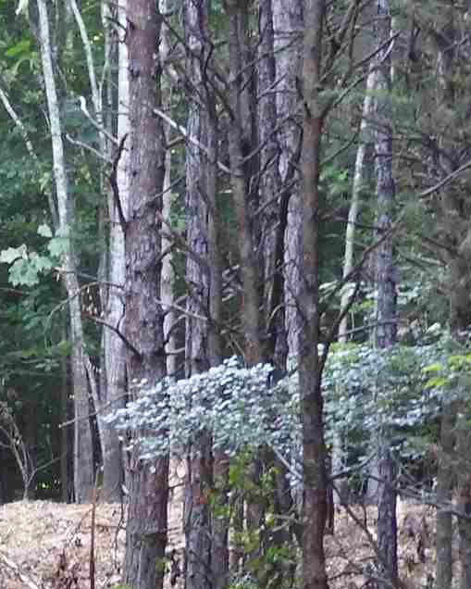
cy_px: 430
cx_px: -555
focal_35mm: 330
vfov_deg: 5.9
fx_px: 5749
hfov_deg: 4.6
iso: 280
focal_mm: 12.5
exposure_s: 1/30
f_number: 4.5
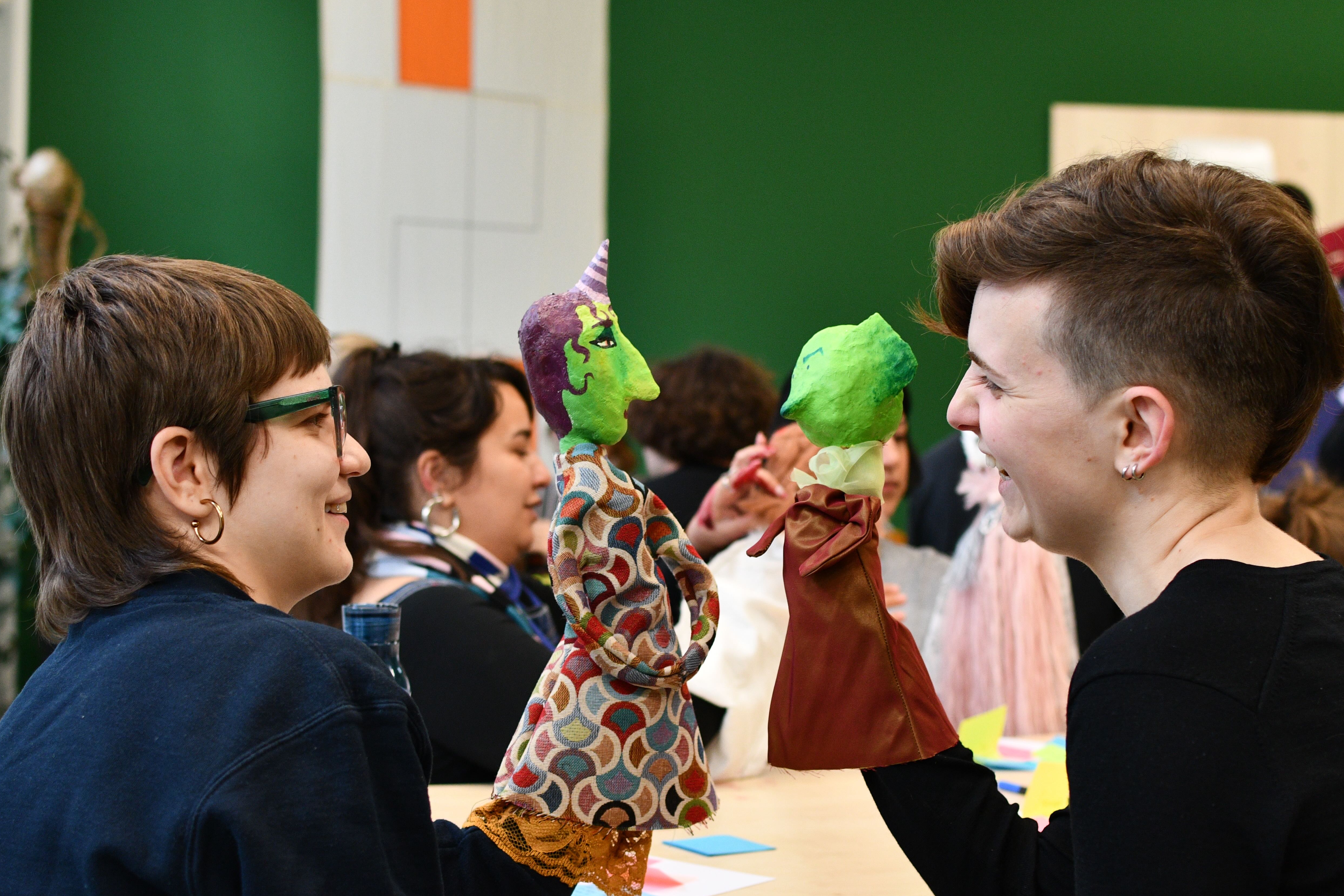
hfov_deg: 34.5
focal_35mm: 58
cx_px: 664
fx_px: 2165
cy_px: 476
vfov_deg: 23.4
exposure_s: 1/125
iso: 1100
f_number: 2.8
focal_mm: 35
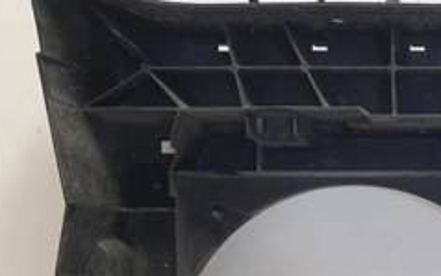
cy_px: 281
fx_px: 890
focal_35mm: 74
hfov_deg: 25.2
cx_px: 521
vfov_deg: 17.2
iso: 50
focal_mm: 4.3
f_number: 2.4
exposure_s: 1/50
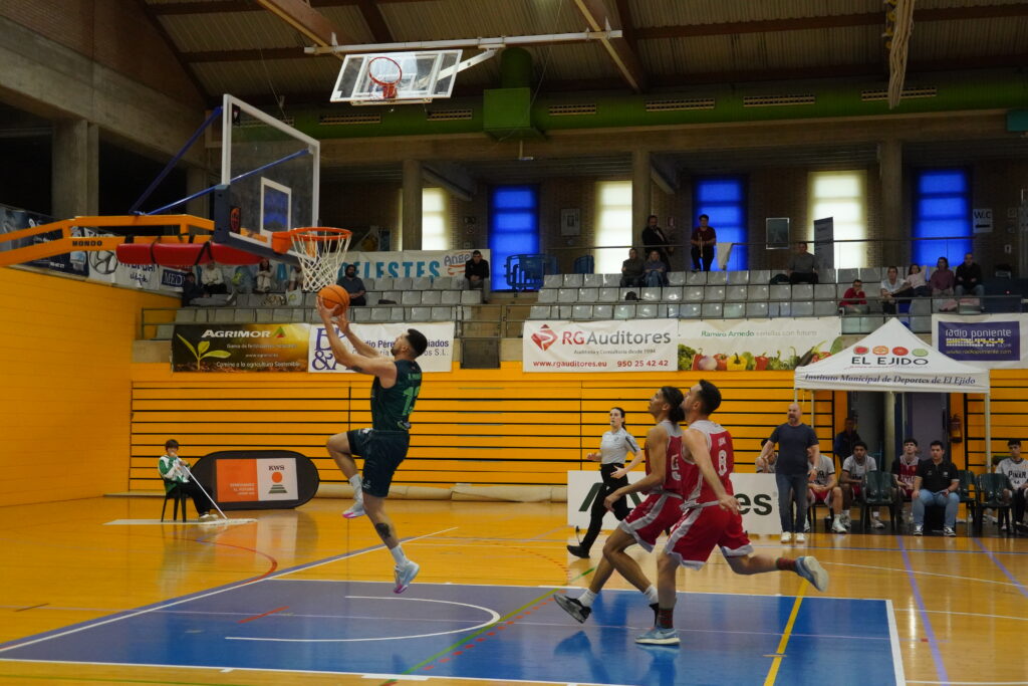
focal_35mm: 48
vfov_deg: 28.1
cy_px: 343
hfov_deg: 41.1
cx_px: 514
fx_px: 1371
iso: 12800
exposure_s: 1/2000
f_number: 4.5
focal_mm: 48
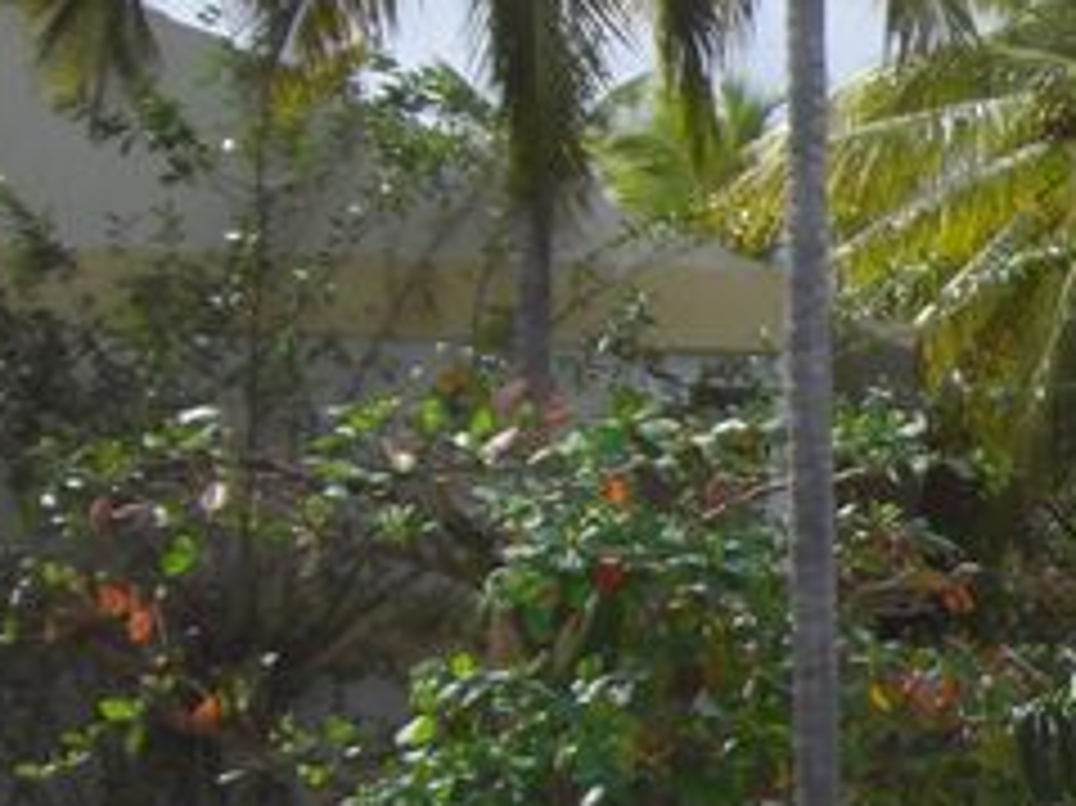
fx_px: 5064
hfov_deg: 11.3
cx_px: 1949
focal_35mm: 163
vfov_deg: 9.0
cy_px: 788
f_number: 2.7
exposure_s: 1/800
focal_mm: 6.2
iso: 64
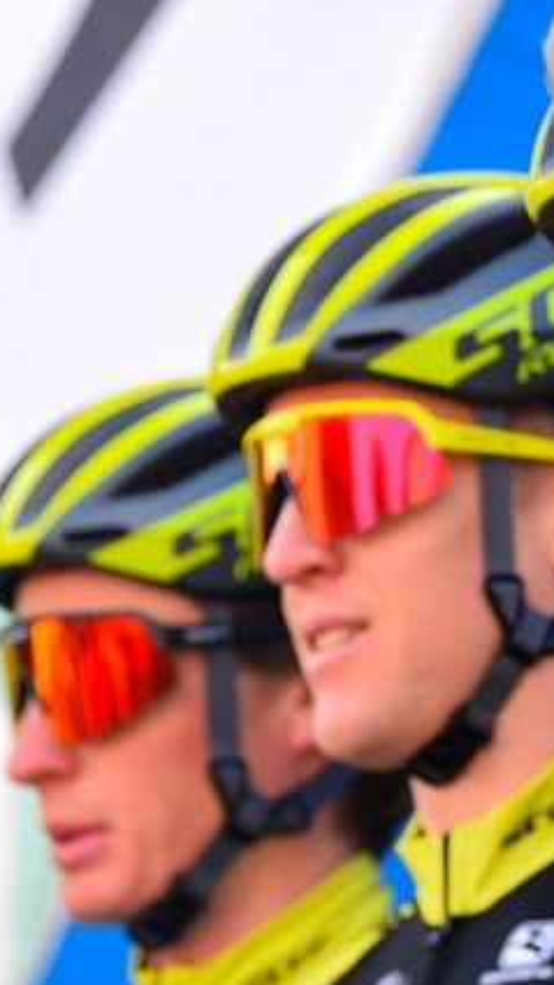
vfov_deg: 4.3
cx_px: 1270
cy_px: 686
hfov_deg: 2.4
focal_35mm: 505
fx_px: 13191
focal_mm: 160
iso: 1000
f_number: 4
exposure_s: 1/1000
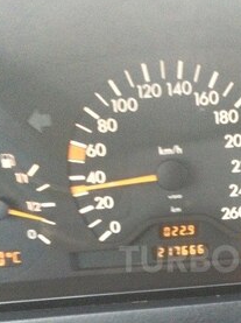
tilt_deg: -29.4
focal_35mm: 52
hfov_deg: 27.2
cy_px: 259
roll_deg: -1.1
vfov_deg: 35.7
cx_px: 208
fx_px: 484
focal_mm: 4.15
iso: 250
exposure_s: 1/17
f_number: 2.2
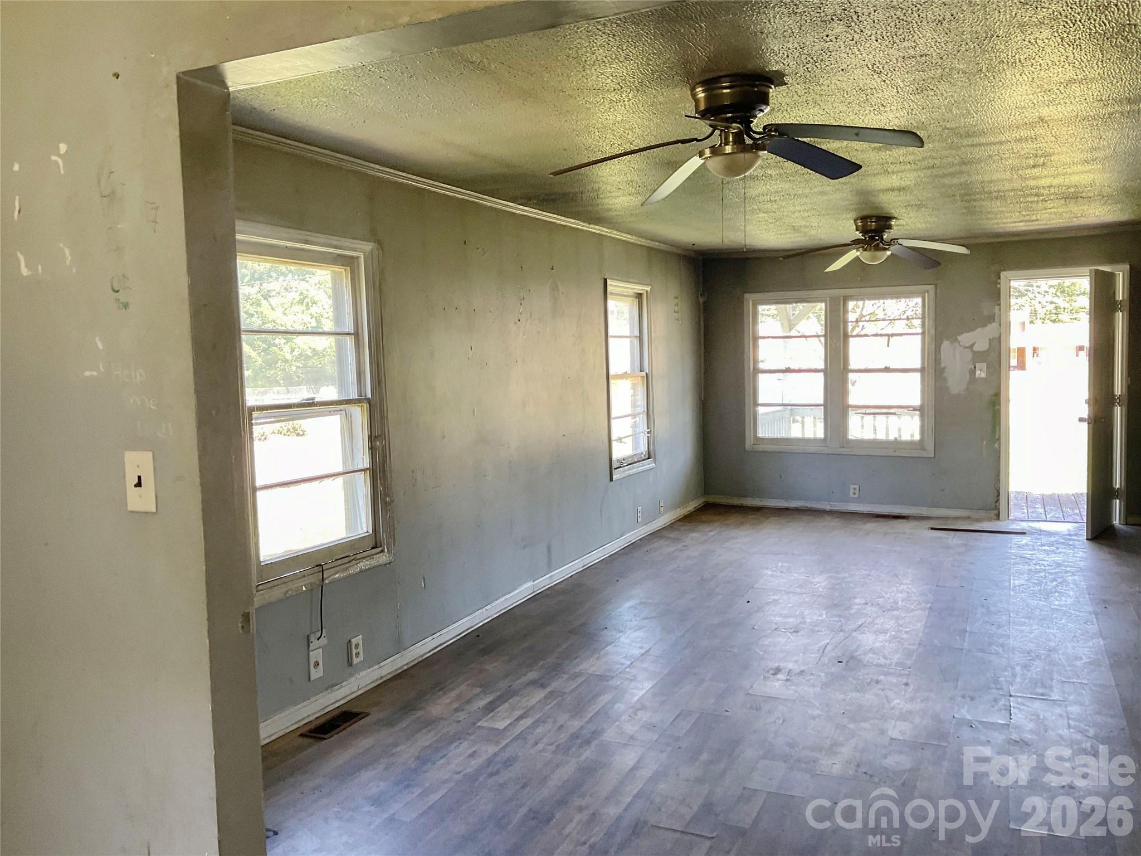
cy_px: 428
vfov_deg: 48.2
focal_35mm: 29
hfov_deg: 61.7
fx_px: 956
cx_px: 570
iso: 64
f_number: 1.8
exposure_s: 1/60
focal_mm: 3
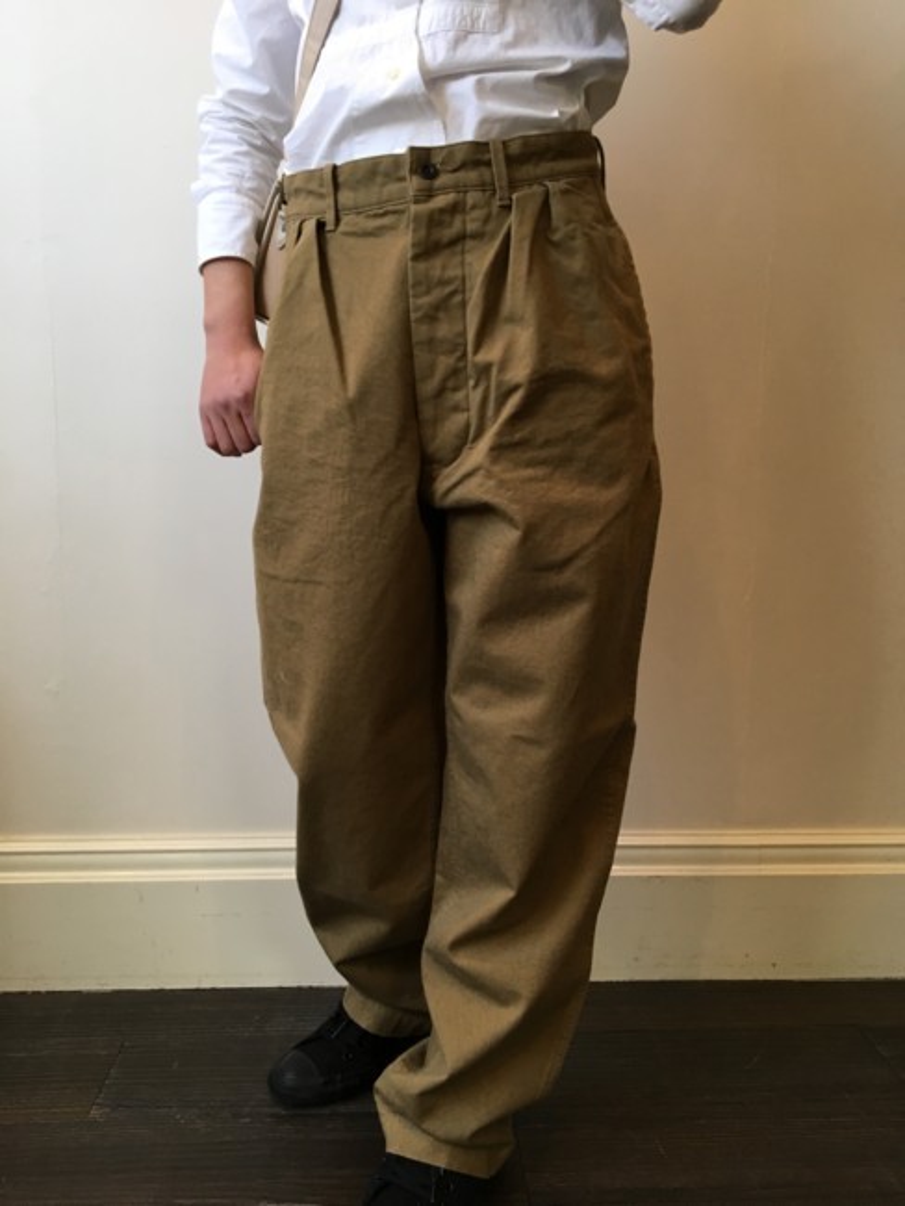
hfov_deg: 48.3
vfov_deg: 61.6
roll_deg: -0.4
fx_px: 1010
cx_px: 452
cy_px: 603
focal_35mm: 29
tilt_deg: -6.4
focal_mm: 4.15
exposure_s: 1/30
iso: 40
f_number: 2.2
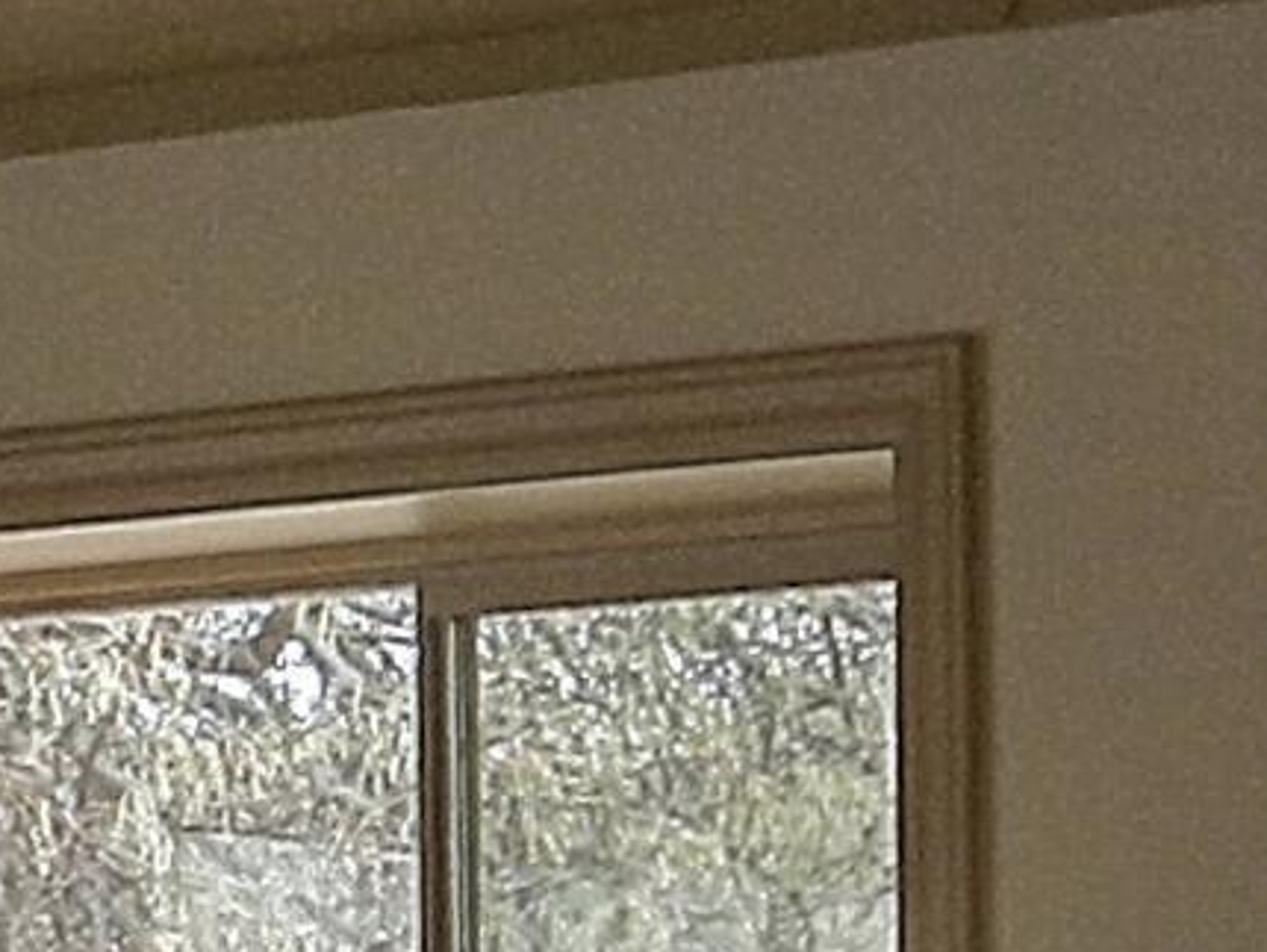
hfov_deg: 8.8
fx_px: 8167
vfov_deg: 6.5
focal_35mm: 223
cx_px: 1338
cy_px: 1636
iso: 160
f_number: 3.7
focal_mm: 5.6
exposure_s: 1/50
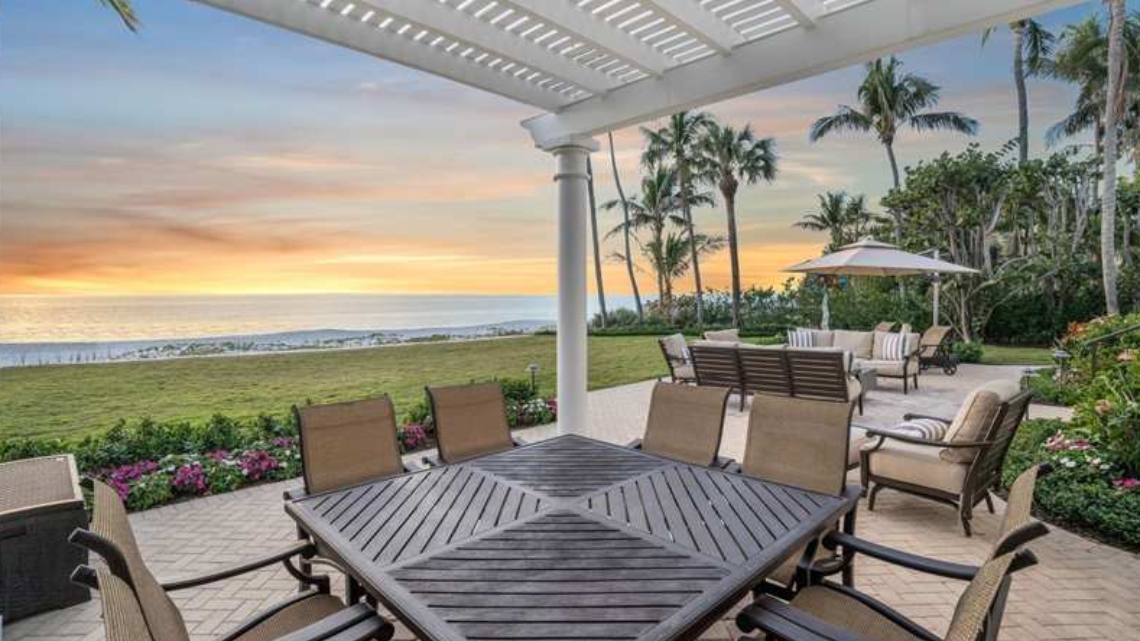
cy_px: 292
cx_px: 569
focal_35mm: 17
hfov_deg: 95.9
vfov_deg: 63.8
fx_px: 514
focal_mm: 16
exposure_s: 1/40
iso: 200
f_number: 9
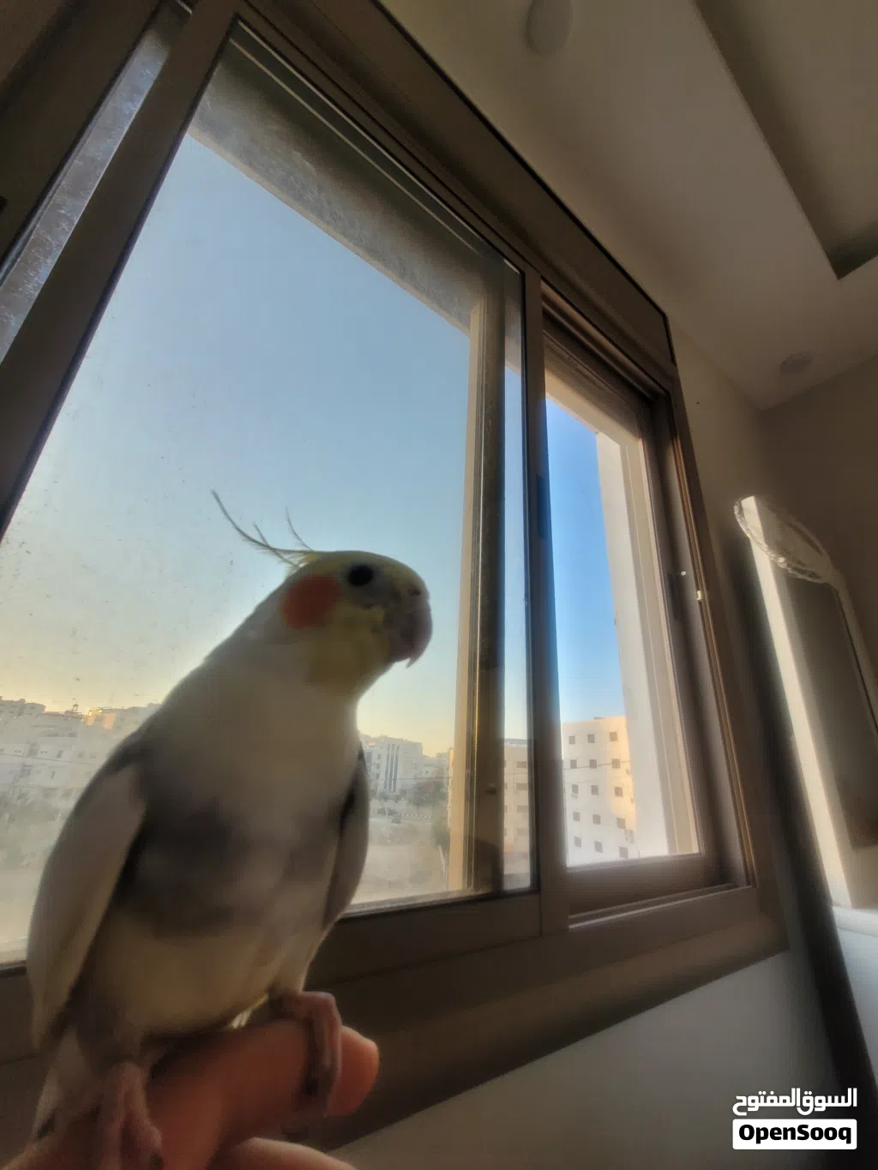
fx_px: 440
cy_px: 585
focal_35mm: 13
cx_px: 439
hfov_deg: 89.9
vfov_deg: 106.2
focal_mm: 1.74
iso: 50
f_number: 2.2
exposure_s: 1/50
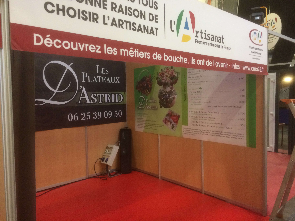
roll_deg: +0.2
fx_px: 247
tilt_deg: -3.7
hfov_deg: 61.7
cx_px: 148
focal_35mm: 29
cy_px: 110
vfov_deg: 48.2
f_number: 2.2
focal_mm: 4.15
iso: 250
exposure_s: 1/33
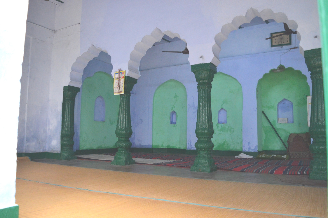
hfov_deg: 67.4
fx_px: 246
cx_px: 164
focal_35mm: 27
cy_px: 109
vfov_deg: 47.8
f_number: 3.5
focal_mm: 18
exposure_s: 1/200
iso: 1600
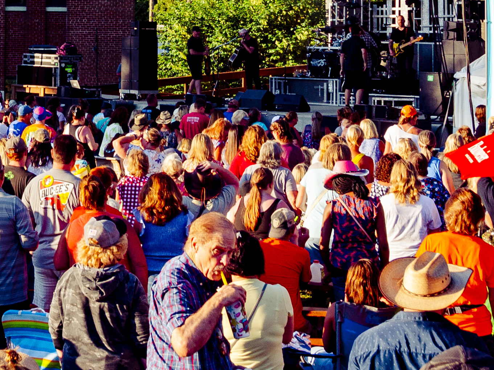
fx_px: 1784
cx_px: -17
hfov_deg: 15.4
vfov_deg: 11.6
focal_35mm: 125
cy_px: -91
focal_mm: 24
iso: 100
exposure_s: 1/250
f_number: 7.1
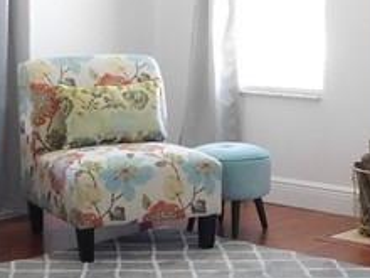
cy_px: 153
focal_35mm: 107
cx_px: 121
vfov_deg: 13.8
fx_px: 1144
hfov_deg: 18.3
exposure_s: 1/13
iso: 400
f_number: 3
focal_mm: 4
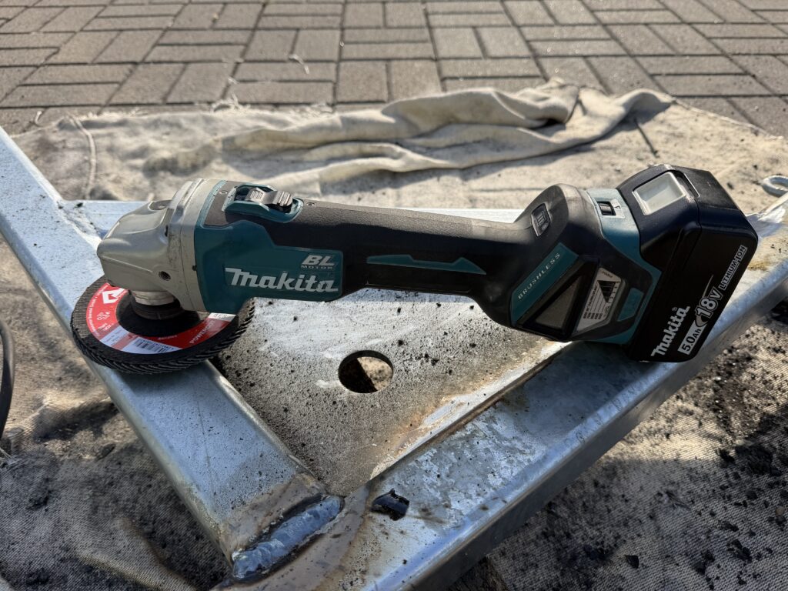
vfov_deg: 56.8
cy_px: 296
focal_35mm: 24
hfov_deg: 71.6
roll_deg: -1.6
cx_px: 394
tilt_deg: -44.0
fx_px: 546
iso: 80
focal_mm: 6.76
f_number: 1.78
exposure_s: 1/2611
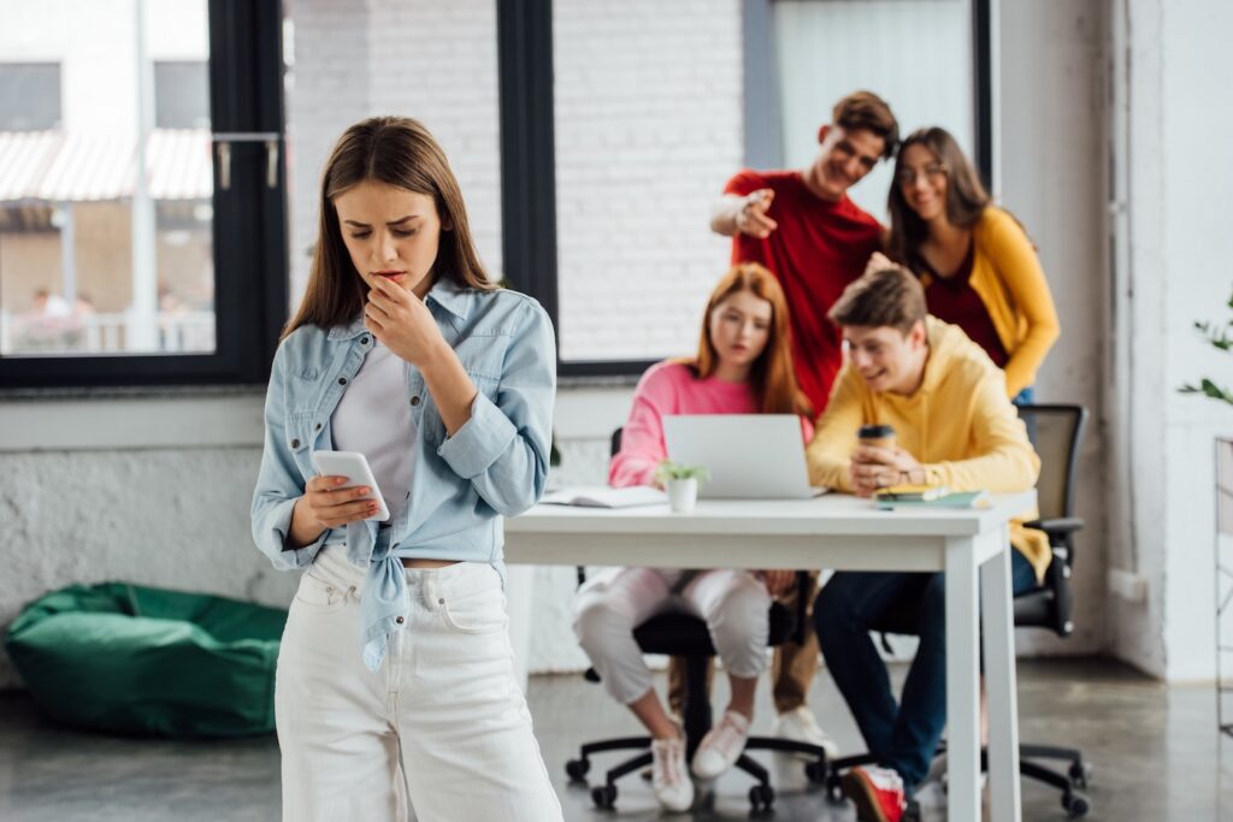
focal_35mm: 78
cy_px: 411
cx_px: 616
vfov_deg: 17.5
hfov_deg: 26.0
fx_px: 2672
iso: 200
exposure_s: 1/160
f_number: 4
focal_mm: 78
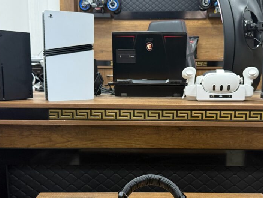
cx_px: 148
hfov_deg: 45.7
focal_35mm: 41
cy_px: 113
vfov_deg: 35.1
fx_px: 312
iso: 200
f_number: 1.78
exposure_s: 1/50
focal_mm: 6.76
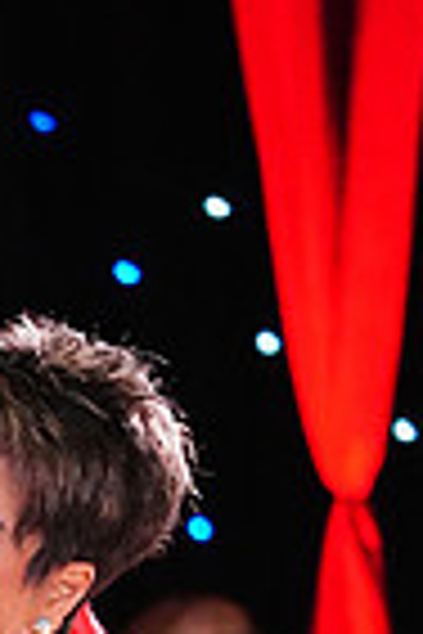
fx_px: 12019
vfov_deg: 3.0
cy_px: 1246
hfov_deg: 2.0
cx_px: -241
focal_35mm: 682
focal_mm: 166
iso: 8000
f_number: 4
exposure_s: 1/400
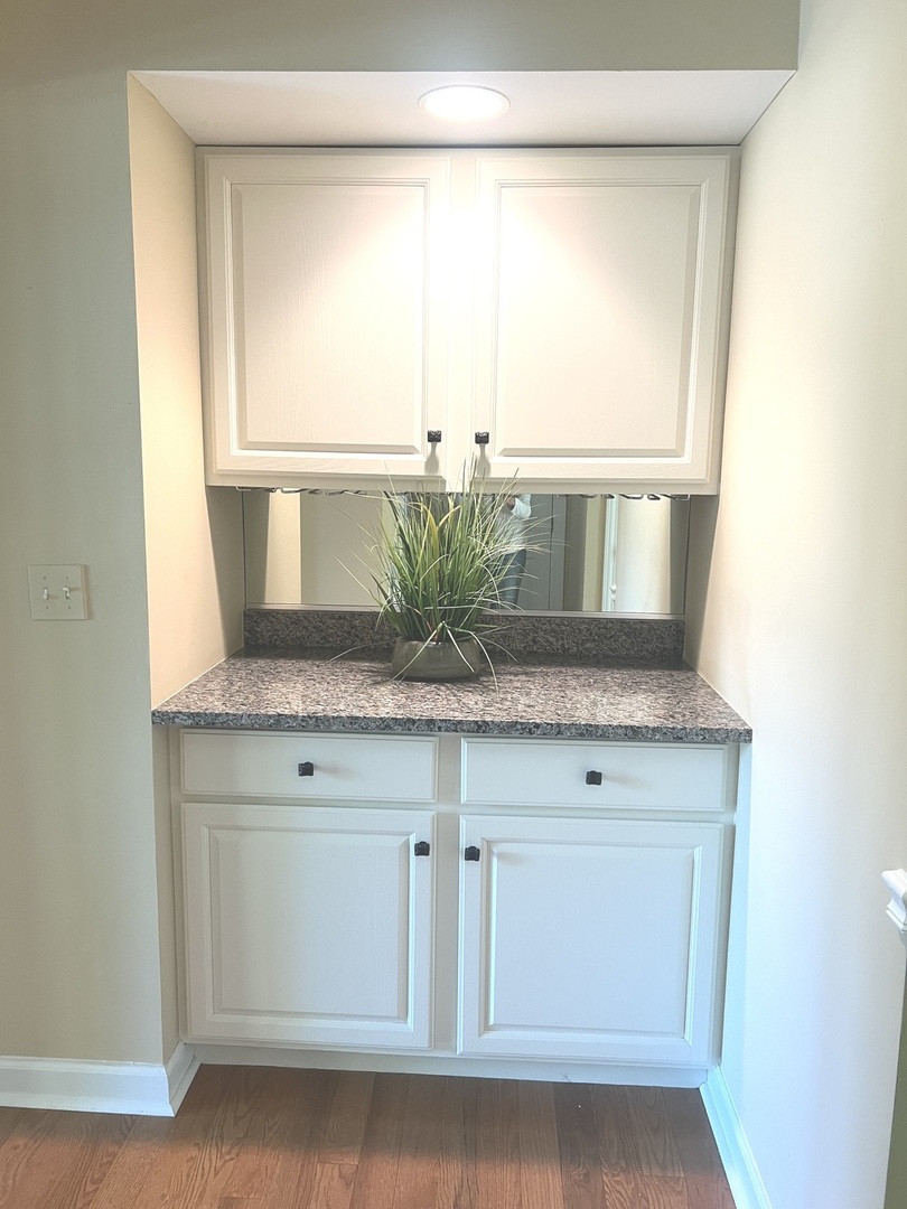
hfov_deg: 53.1
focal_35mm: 26
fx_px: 908
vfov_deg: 67.3
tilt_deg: -7.8
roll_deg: -1.2
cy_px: 604
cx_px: 454
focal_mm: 5.7
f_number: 1.5
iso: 125
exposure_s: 1/60
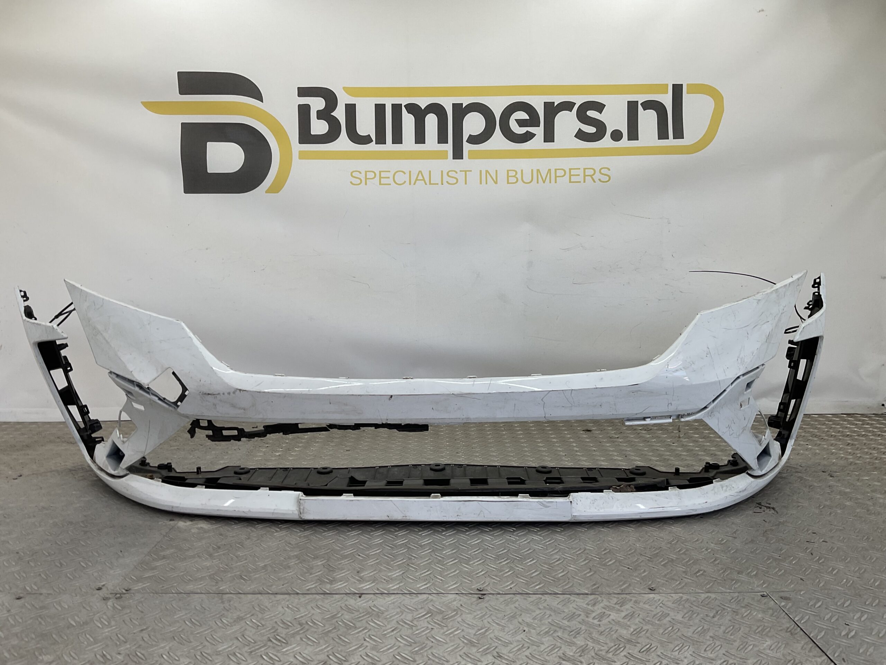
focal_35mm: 29
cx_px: 443
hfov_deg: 61.7
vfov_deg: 48.2
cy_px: 332
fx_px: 742
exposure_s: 1/180
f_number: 1.8
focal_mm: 3
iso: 16
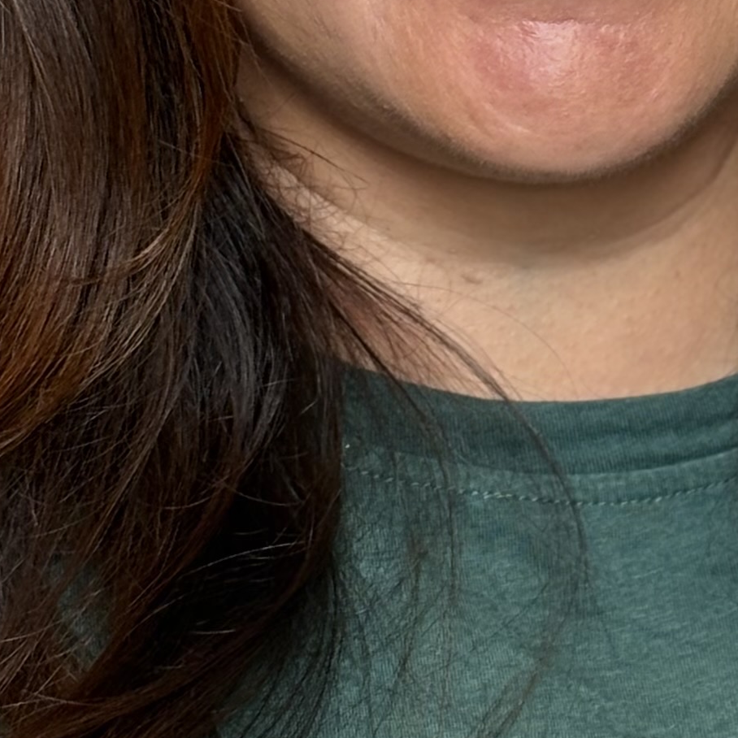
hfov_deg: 8.6
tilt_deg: -3.9
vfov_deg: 8.6
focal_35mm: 204
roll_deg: +0.4
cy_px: 163
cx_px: 528
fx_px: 4921
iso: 25
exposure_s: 1/50
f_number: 1.6
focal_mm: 5.96
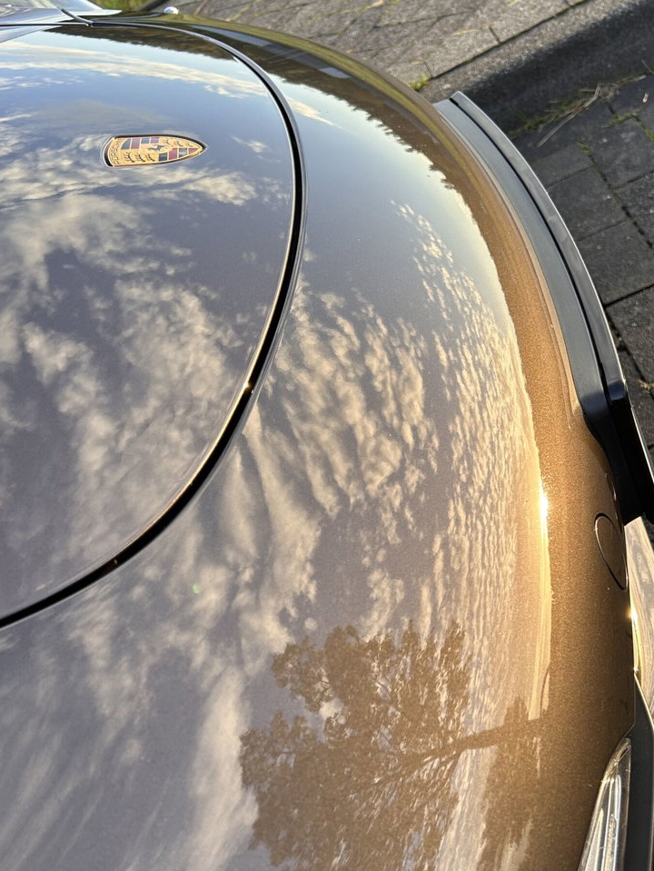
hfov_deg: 38.6
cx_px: 380
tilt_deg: -39.3
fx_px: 931
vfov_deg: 49.6
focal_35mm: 37
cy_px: 544
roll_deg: +34.0
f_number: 1.5
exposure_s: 1/317
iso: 50
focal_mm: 5.7
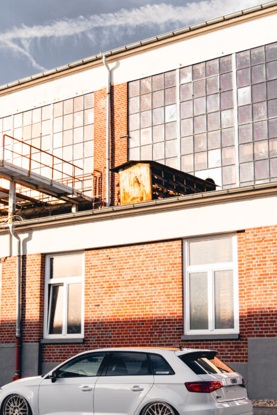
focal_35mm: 55
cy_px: 275
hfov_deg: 24.6
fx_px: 632
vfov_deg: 36.1
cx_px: 94
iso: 125
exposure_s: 1/500
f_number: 2.8
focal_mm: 25
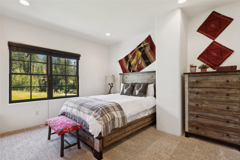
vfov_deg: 73.7
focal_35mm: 16
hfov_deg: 96.7
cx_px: 120
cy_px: 80
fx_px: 107
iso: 100
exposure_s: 1/10
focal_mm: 11
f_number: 6.3
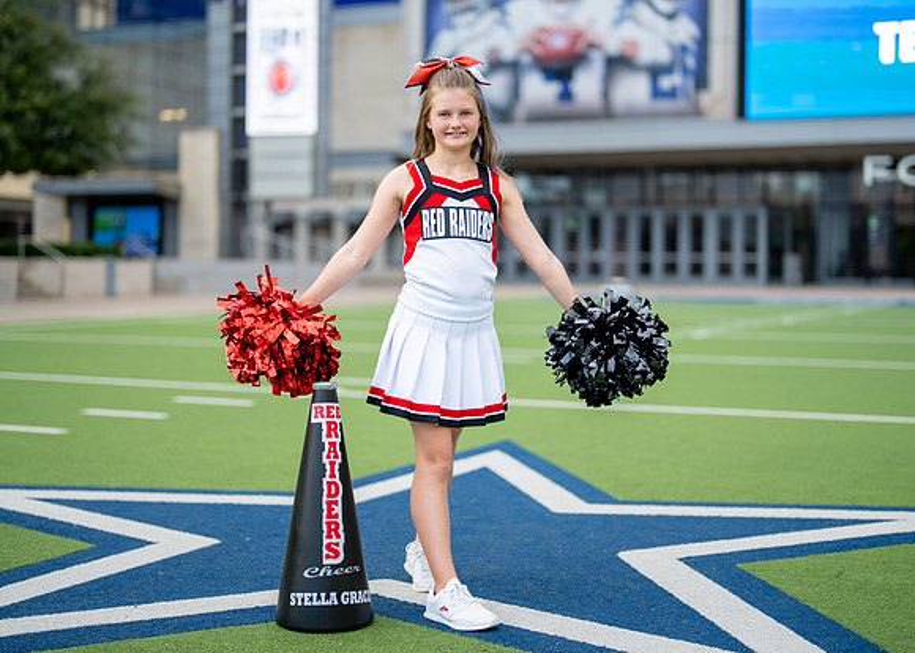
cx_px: 470
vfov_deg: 24.0
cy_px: 300
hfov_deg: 33.2
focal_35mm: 59
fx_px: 1537
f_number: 1.2
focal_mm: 50
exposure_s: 1/1250
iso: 160
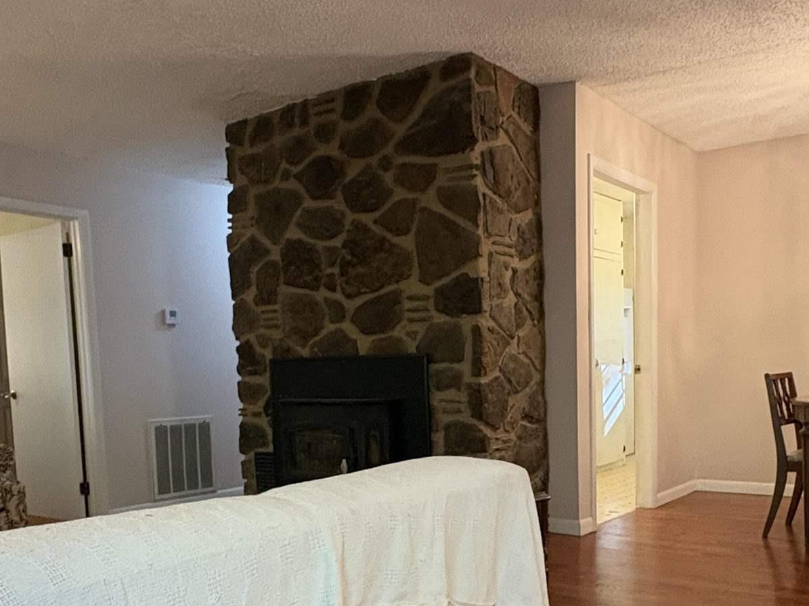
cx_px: 411
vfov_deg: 38.7
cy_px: 450
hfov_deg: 51.4
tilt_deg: -5.5
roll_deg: +2.3
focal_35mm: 36
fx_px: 841
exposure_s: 1/60
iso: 400
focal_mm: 2.22
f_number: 2.2
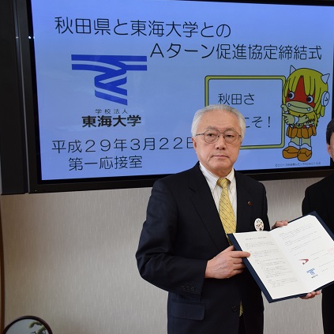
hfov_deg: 31.3
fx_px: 589
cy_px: 167
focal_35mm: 54
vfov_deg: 31.6
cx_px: 236
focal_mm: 28
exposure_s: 1/125
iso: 800
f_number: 5.6
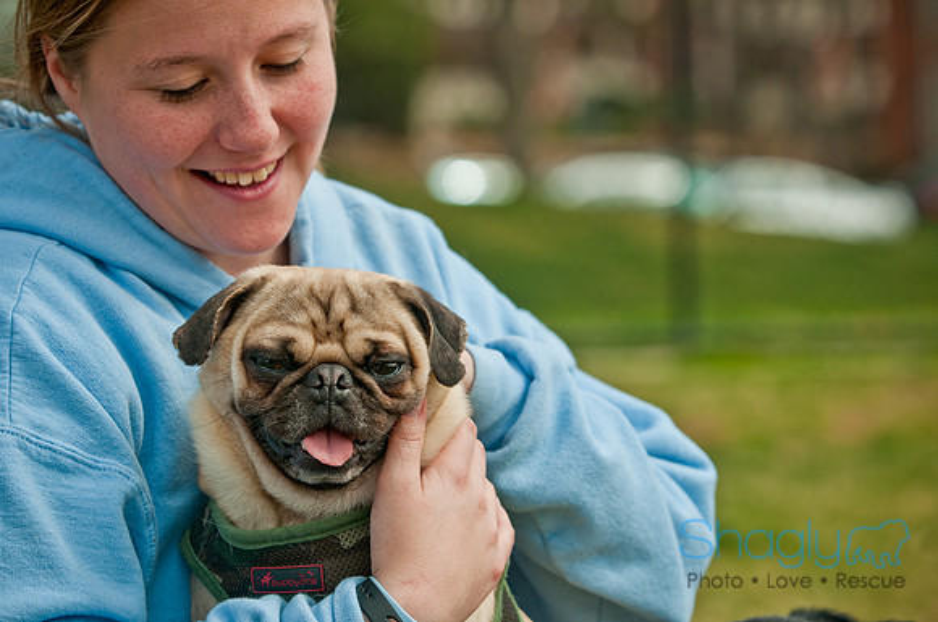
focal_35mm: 158
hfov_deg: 13.1
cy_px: 311
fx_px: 4098
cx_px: 469
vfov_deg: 8.7
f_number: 5
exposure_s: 1/800
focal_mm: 105
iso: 200
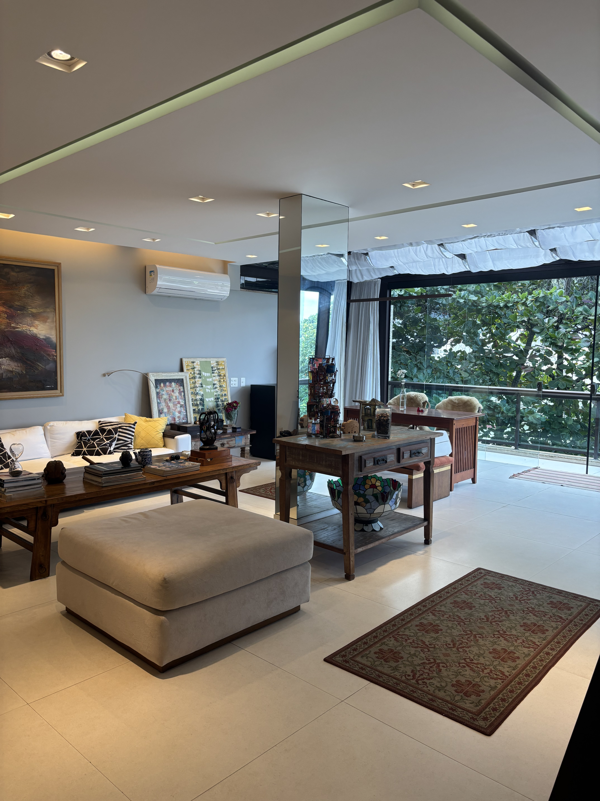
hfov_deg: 53.1
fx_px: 601
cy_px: 400
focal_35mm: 26
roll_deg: -1.8
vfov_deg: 67.3
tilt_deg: -4.0
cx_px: 300
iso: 64
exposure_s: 1/120
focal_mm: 5.96
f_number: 1.6
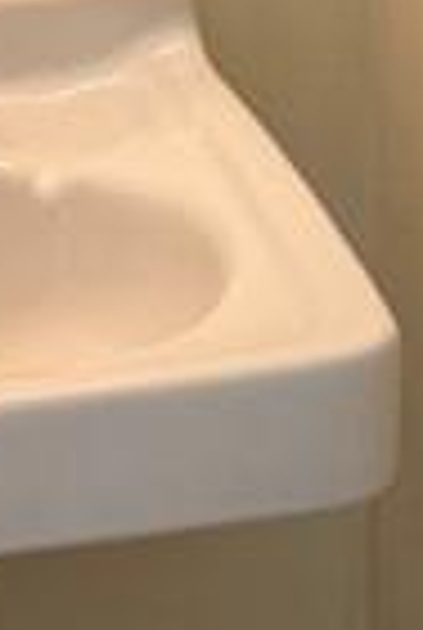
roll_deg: +8.3
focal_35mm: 182
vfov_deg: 11.2
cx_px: -788
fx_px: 3192
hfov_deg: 6.9
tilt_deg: -19.2
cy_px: 630
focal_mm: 6.76
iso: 160
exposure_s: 1/60
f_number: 1.78
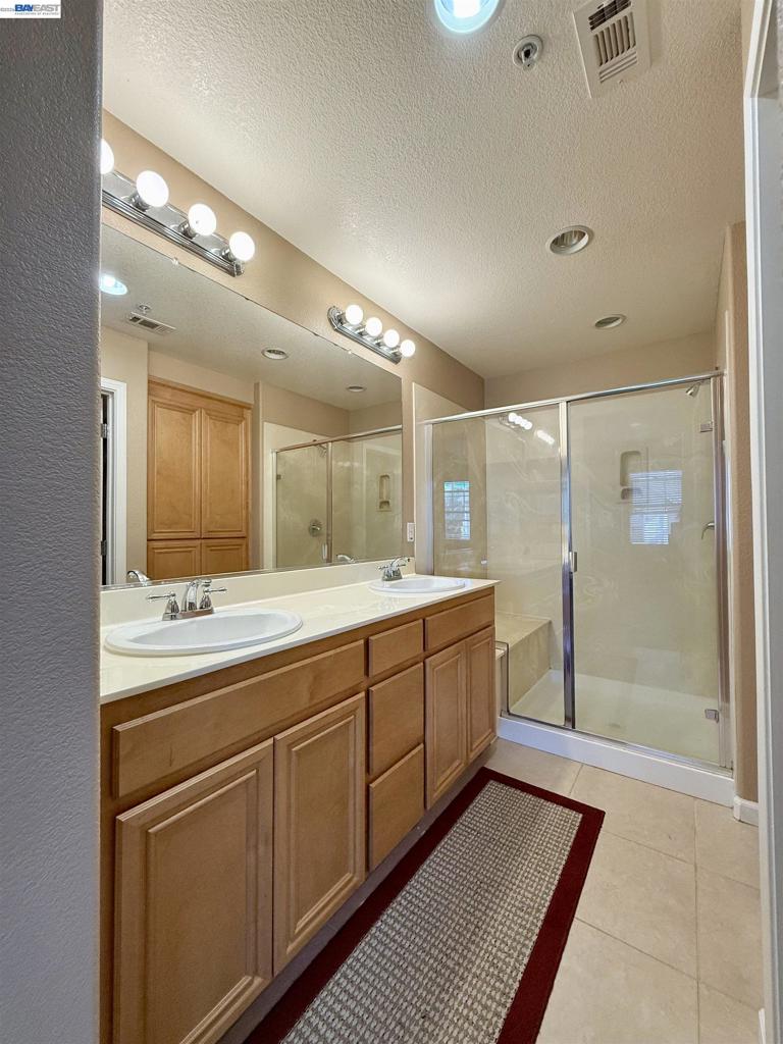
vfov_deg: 102.1
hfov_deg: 85.7
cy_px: 522
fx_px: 422
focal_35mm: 14
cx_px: 392
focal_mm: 2.22
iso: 200
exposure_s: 1/120
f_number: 2.2
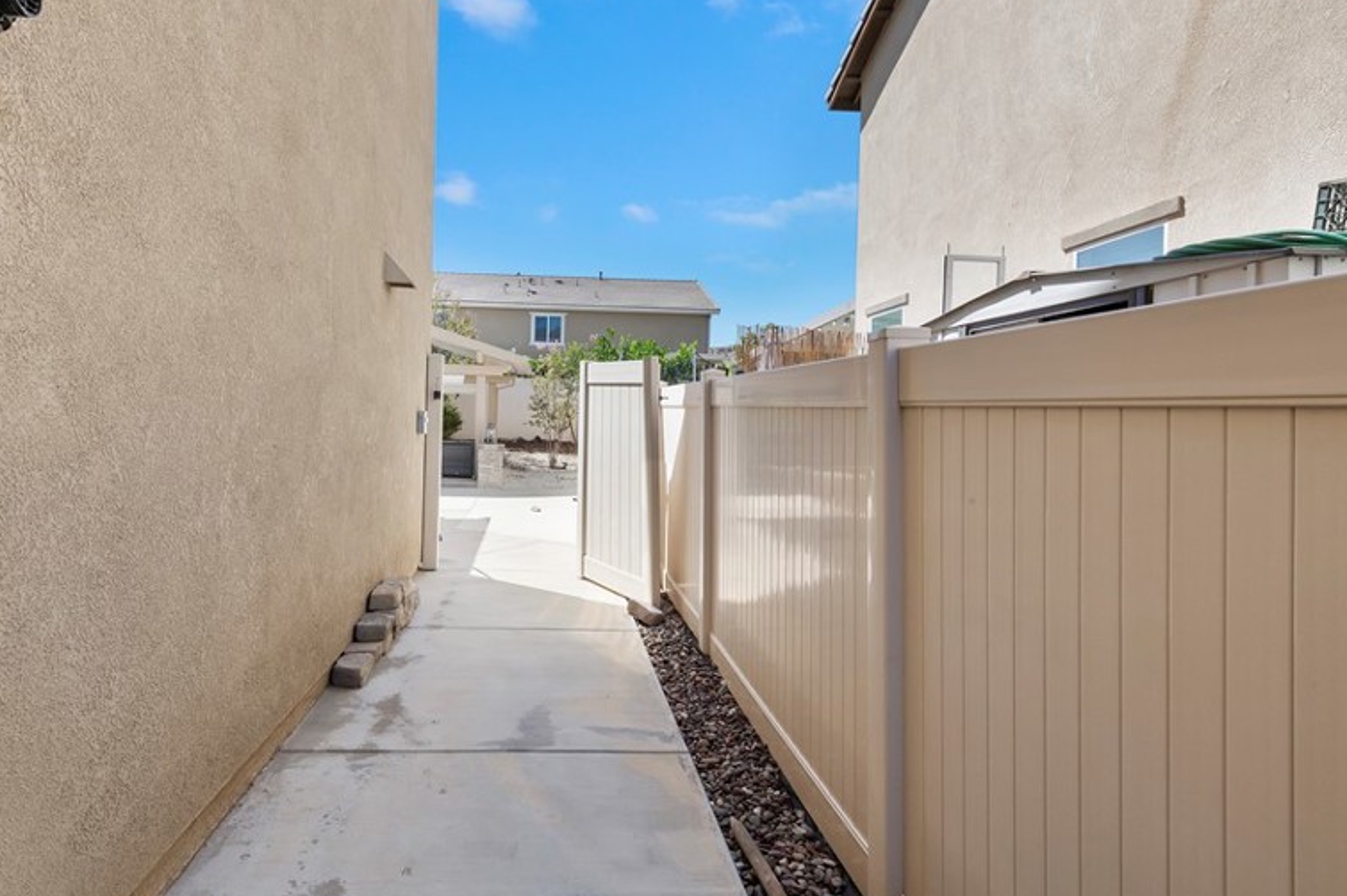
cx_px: 619
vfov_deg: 64.4
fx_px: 710
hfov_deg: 86.8
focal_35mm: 19
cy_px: 474
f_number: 16
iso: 500
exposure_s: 1/160
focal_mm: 14
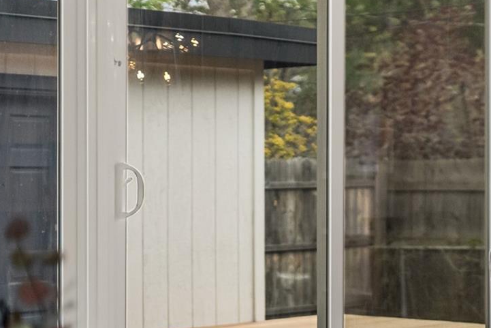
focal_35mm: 111
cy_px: 193
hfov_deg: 17.8
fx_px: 1514
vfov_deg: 12.3
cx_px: 539
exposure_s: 1/500
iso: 1000
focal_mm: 50
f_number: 1.8
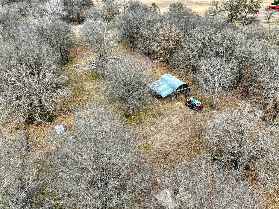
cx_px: 140
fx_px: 193
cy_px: 104
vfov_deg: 56.8
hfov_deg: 71.6
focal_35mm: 24
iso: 100
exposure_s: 1/500
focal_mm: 12.3
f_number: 2.8
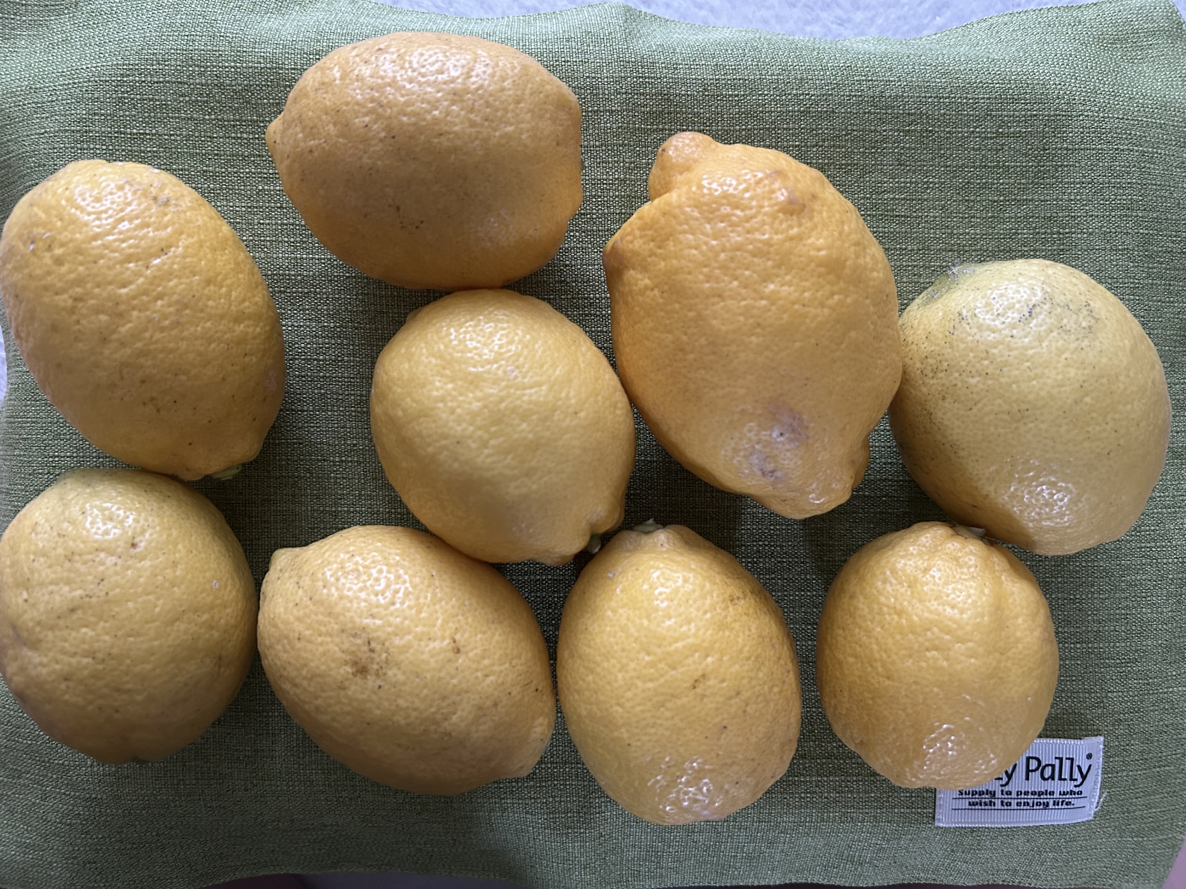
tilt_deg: -88.5
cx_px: 593
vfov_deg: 53.1
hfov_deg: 67.3
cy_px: 444
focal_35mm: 26
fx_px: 891
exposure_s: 1/30
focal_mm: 5.7
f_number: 1.5
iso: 500
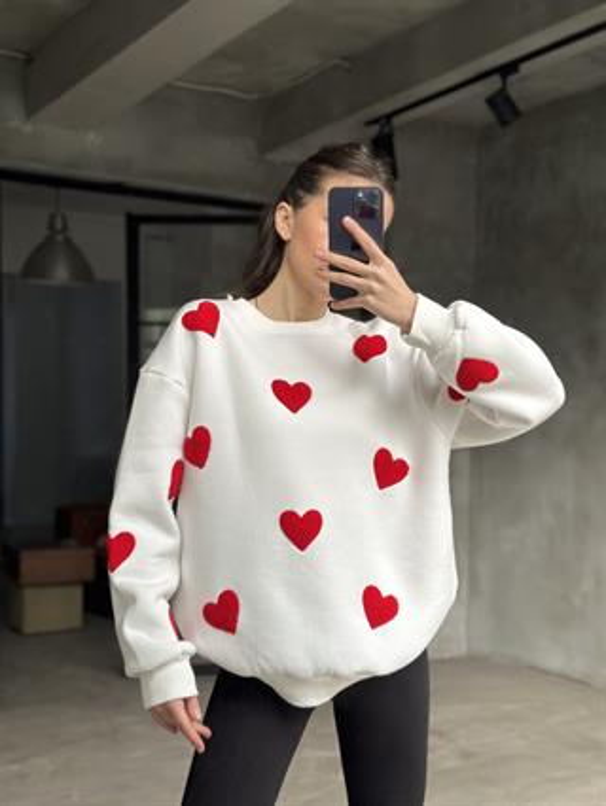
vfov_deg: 39.6
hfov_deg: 30.3
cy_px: 403
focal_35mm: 48
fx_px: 1119
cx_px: 303
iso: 160
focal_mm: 6.86
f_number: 1.78
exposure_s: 1/60
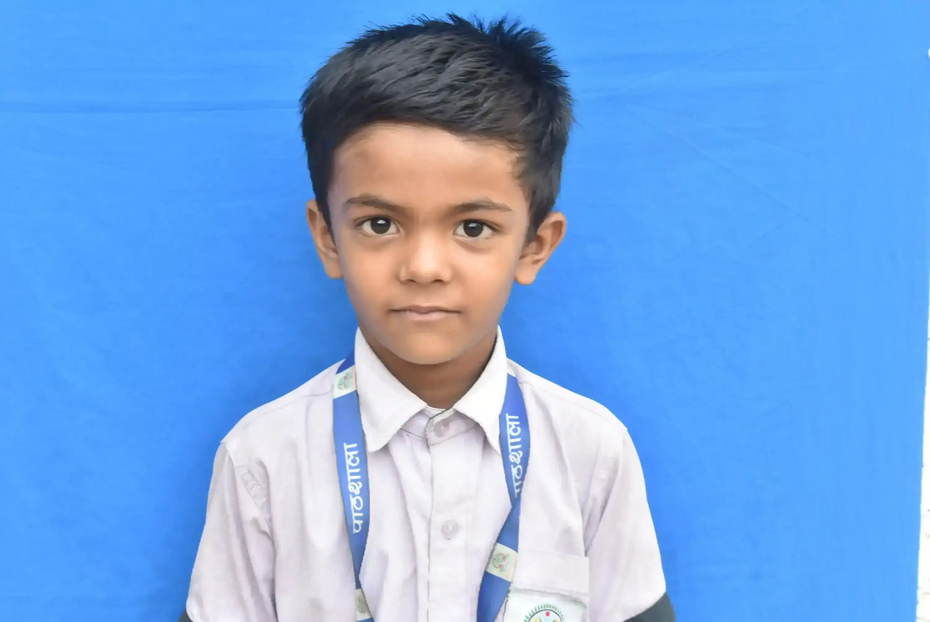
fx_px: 2017
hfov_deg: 26.0
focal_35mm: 78
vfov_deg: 17.5
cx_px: 465
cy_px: 311
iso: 500
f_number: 8
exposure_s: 1/50
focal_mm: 52
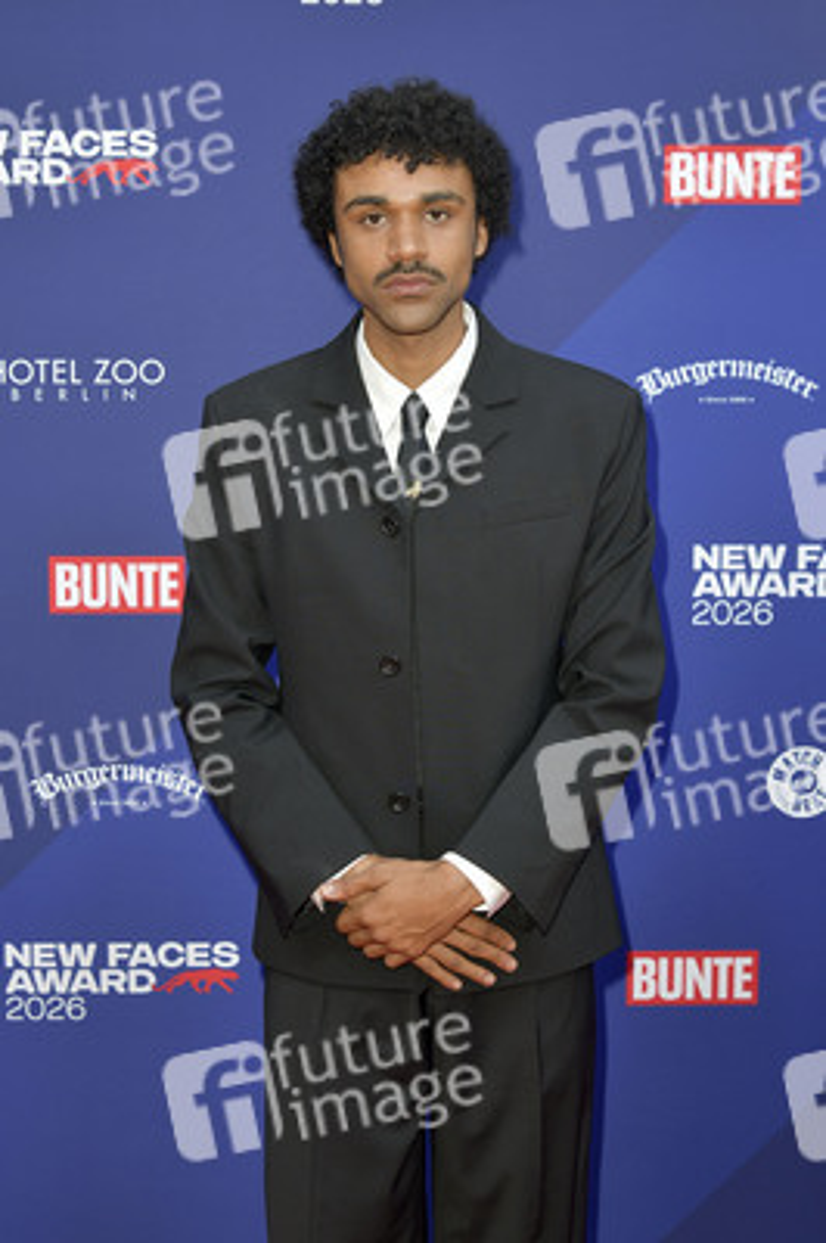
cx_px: 413
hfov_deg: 25.9
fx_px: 1793
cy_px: 622
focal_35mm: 52
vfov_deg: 38.2
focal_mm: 52
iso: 640
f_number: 6.3
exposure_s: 1/200
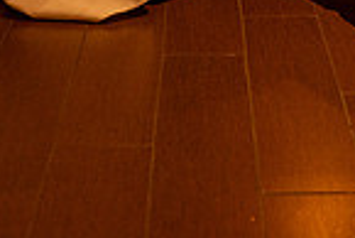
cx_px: 201
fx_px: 948
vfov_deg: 12.8
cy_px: -207
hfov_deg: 21.2
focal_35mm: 96
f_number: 3.2
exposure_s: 1/200
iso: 800
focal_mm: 24
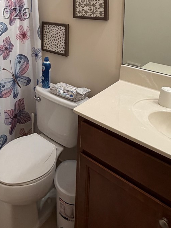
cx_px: 10
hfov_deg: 39.2
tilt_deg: -4.2
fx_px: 217
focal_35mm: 33
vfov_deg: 48.1
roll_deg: -0.7
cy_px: 13
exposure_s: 1/120
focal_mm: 2.22
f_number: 2.2
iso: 125
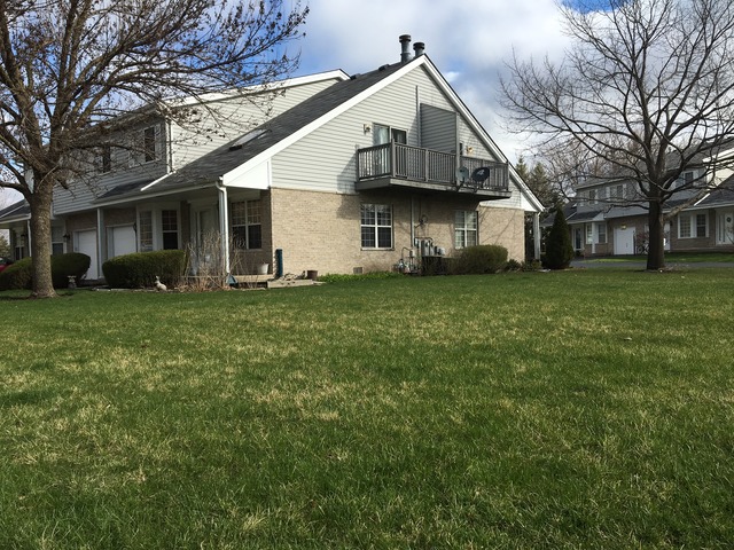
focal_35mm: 29
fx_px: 615
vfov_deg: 48.2
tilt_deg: -0.3
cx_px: 367
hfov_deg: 61.7
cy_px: 275
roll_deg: +1.4
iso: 25
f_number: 2.2
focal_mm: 4.15
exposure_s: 1/1425
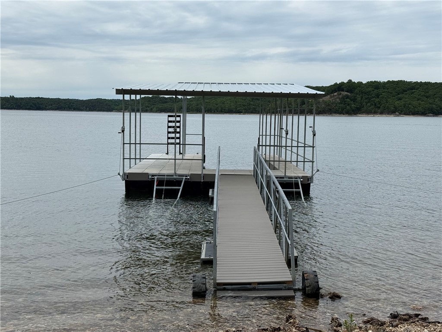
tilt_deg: -4.7
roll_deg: -0.7
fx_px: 613
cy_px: 166
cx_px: 221
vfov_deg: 30.3
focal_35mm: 48
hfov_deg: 39.7
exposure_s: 1/7874
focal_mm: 6.76
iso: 100
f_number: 1.78
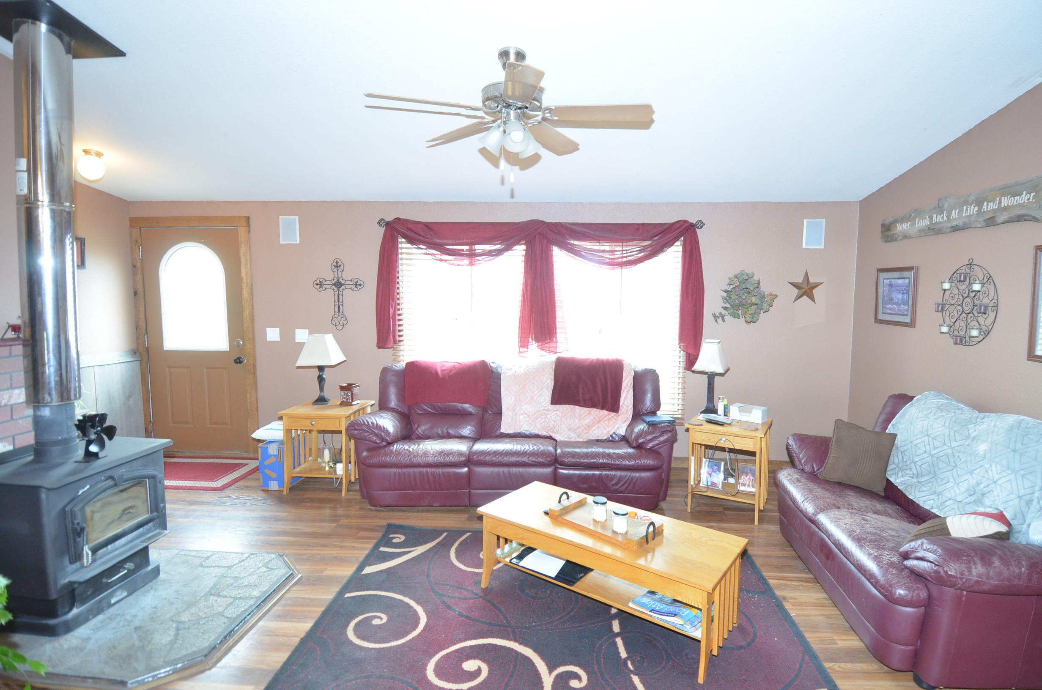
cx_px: 521
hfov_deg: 90.1
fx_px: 520
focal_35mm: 18
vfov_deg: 67.1
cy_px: 345
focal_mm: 12
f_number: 4
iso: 1100
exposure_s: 1/30
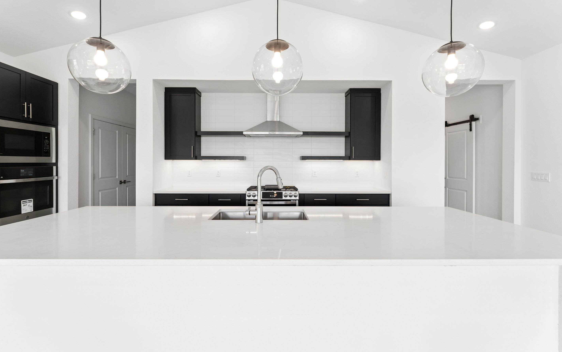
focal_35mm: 15
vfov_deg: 74.7
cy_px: 167
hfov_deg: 101.5
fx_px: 230
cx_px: 277
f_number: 8
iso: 200
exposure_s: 1/60
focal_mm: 14
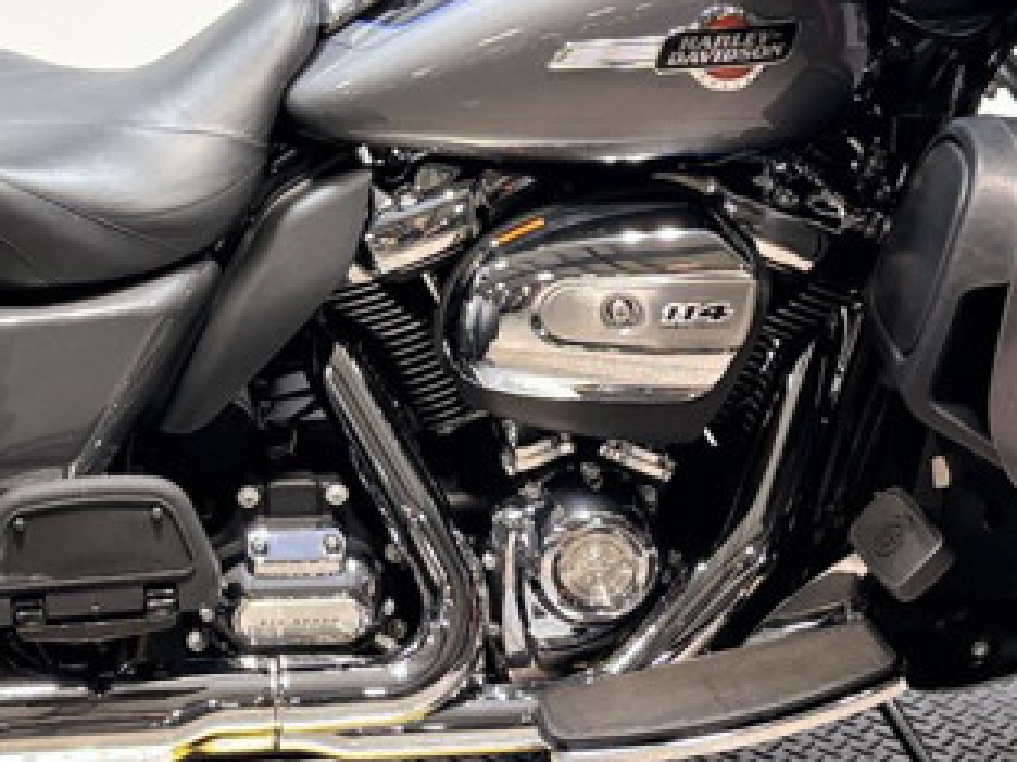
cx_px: 158
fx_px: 2615
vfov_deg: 16.4
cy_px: 65
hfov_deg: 21.6
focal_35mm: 89
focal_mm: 5.96
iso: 50
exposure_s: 1/120
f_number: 1.6
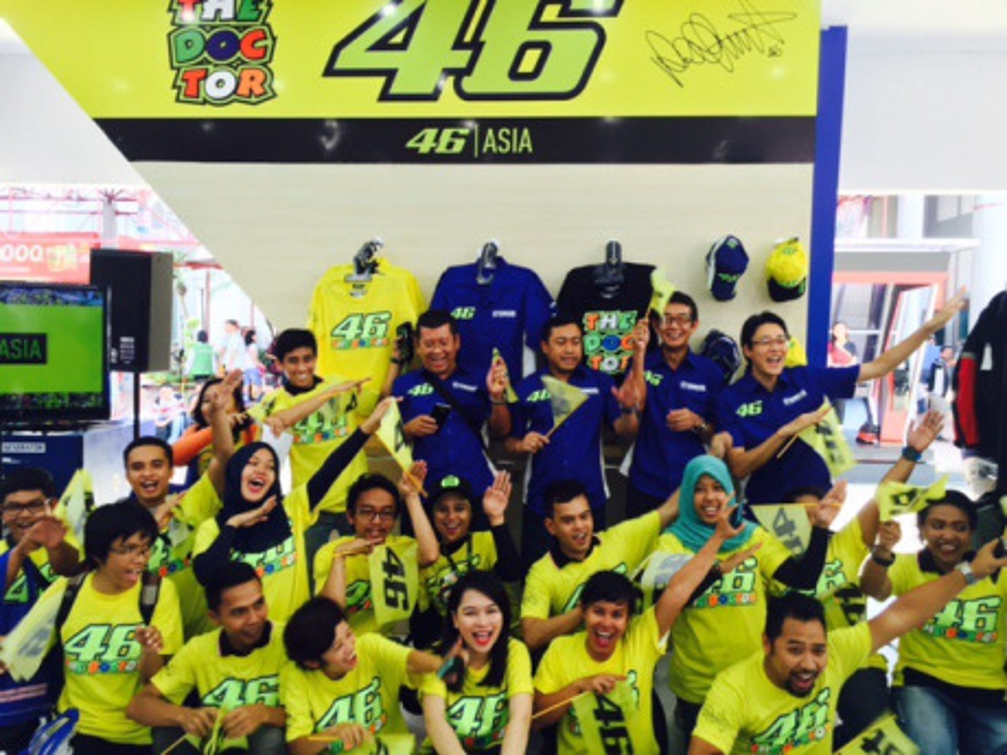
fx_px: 844
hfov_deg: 61.7
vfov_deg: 48.2
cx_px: 504
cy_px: 378
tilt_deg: -3.8
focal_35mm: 29
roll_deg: -2.4
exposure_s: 1/40
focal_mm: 4.15
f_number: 2.2
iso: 32
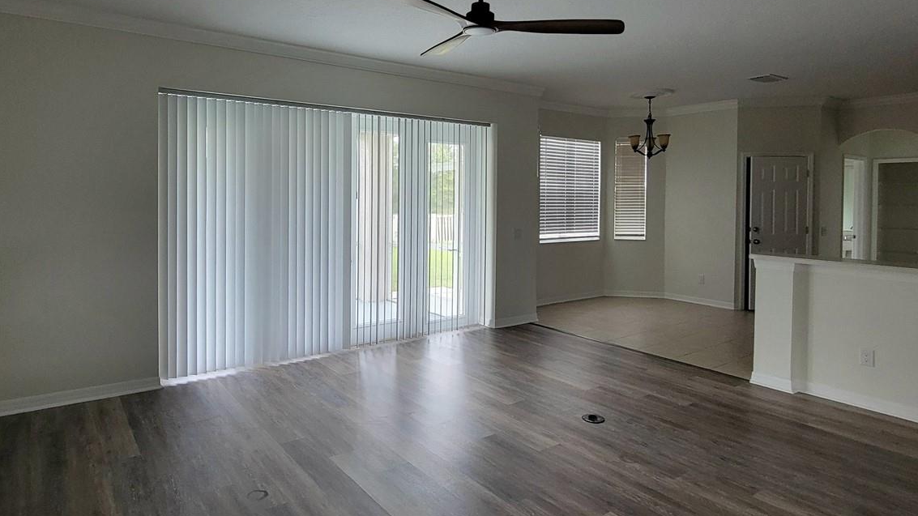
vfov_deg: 54.8
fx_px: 487
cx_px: 400
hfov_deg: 86.2
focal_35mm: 20
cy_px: 176
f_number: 2.2
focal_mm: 2.2
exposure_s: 1/30
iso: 400
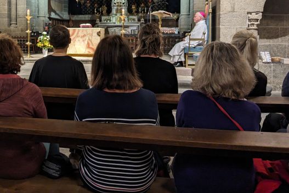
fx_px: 329
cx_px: 79
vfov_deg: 31.9
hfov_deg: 46.1
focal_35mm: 41
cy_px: 44
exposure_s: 1/33.3
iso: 130
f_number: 1.73
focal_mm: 4.38
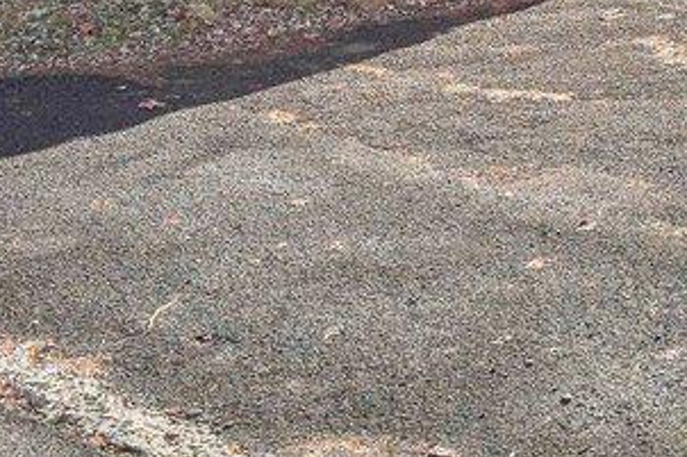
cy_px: -249
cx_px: 1319
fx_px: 1812
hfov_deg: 16.8
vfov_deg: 13.5
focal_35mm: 95
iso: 500
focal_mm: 14
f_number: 8
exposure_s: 1/2500
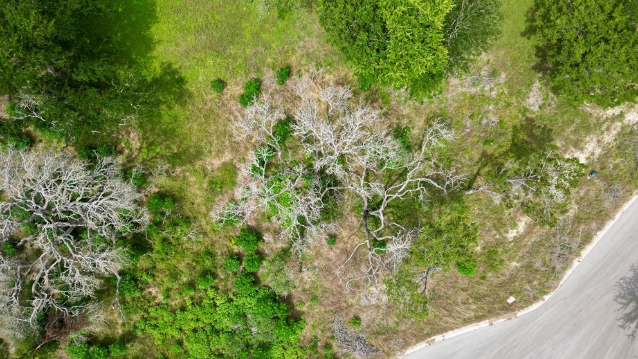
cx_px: 323
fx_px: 457
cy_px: 189
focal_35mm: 27
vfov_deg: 42.9
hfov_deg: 69.9
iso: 110
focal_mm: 6.72
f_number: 1.7
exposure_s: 1/2000
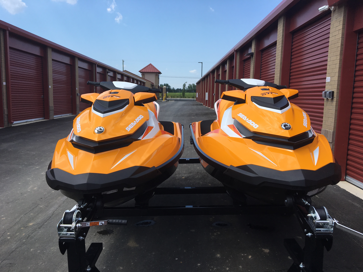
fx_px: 304
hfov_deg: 61.7
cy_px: 136
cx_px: 182
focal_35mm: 29
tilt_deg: -8.4
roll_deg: -0.5
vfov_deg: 48.2
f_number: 2.2
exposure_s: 1/1241
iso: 25
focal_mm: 4.15
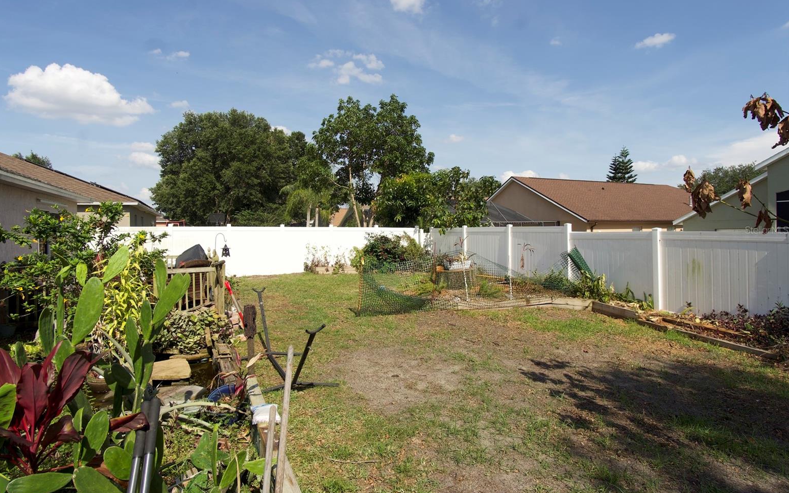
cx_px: 382
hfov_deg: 88.0
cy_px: 230
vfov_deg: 62.1
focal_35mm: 19
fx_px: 408
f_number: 9
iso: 160
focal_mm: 12
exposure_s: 1/400
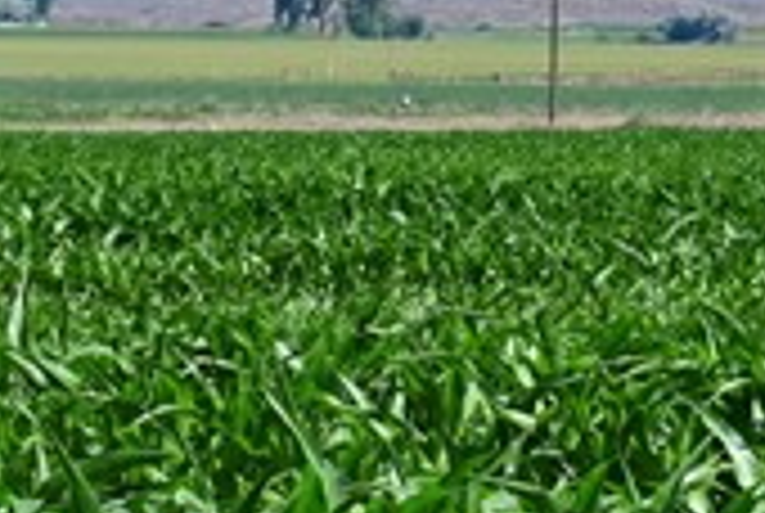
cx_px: 1359
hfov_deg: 6.6
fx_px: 6514
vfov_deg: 4.5
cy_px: 112
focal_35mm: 306
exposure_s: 1/400
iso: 100
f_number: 7.1
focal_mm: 48
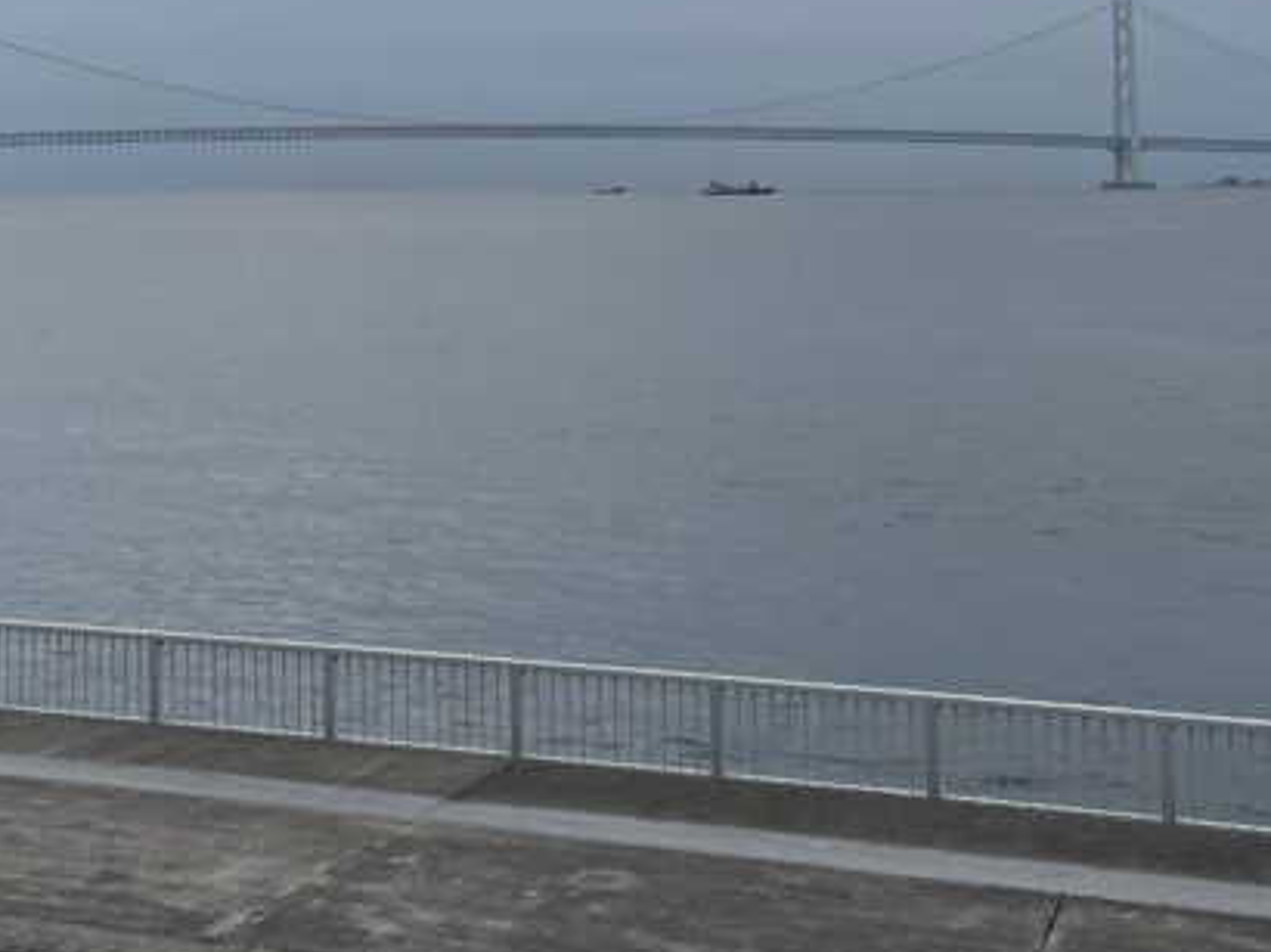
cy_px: 6
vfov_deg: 21.8
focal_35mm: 65
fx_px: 2385
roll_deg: +0.5
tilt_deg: +3.0
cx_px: 288
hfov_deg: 29.3
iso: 50
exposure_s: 1/9174
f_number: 1.6
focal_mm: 5.1
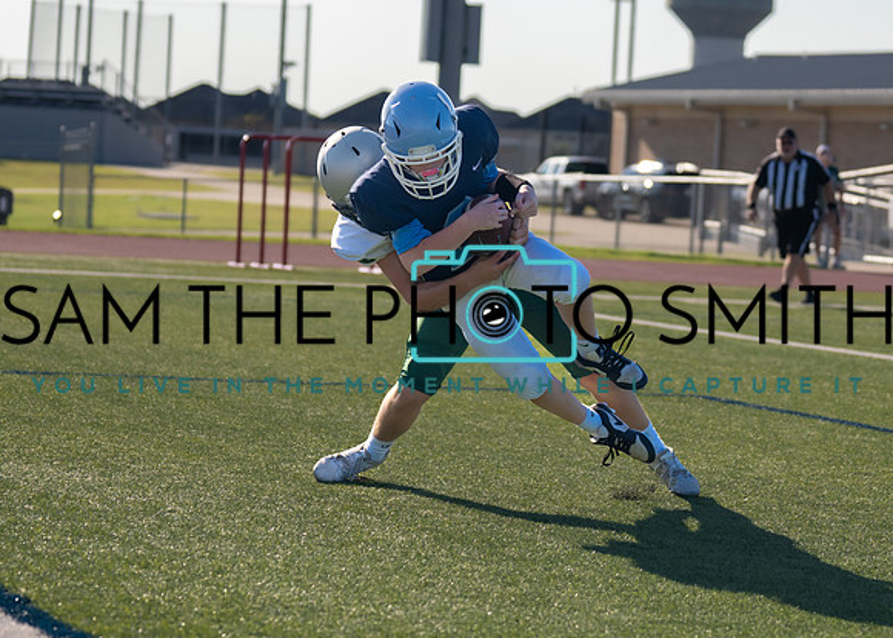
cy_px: 317
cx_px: 516
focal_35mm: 140
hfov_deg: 14.3
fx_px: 3560
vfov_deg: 10.2
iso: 250
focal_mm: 70
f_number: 2.8
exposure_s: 1/3200
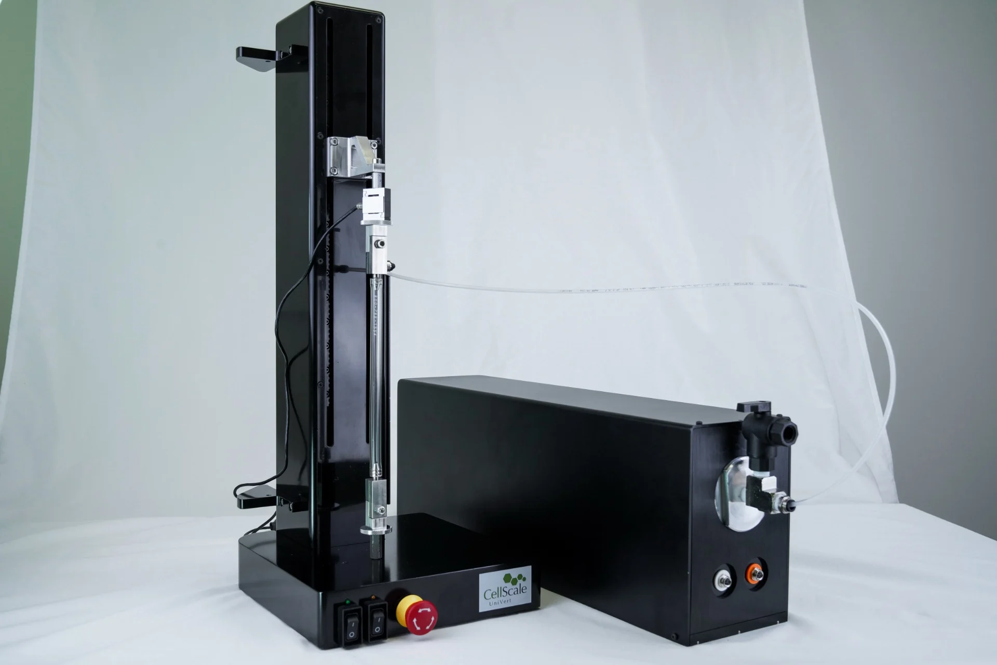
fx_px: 997
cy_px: 332
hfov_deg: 53.1
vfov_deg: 36.9
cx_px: 498
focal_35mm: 36
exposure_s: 1/125
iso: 640
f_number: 8
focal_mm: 36
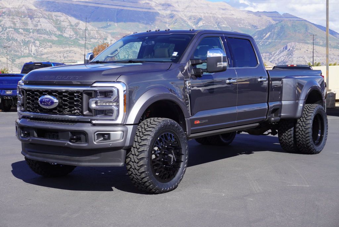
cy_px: 114
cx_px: 170
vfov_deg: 25.1
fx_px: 509
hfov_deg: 36.9
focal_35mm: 54
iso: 100
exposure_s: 1/125
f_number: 10
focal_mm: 36
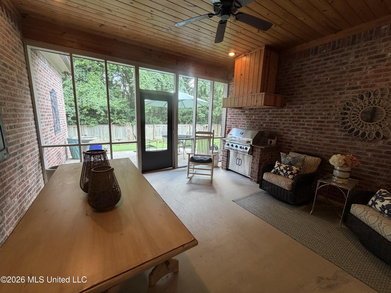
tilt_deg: -10.7
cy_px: 146
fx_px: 158
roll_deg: -2.4
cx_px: 196
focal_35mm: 14
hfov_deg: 102.1
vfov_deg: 85.7
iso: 160
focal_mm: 2.22
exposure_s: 1/60
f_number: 2.2
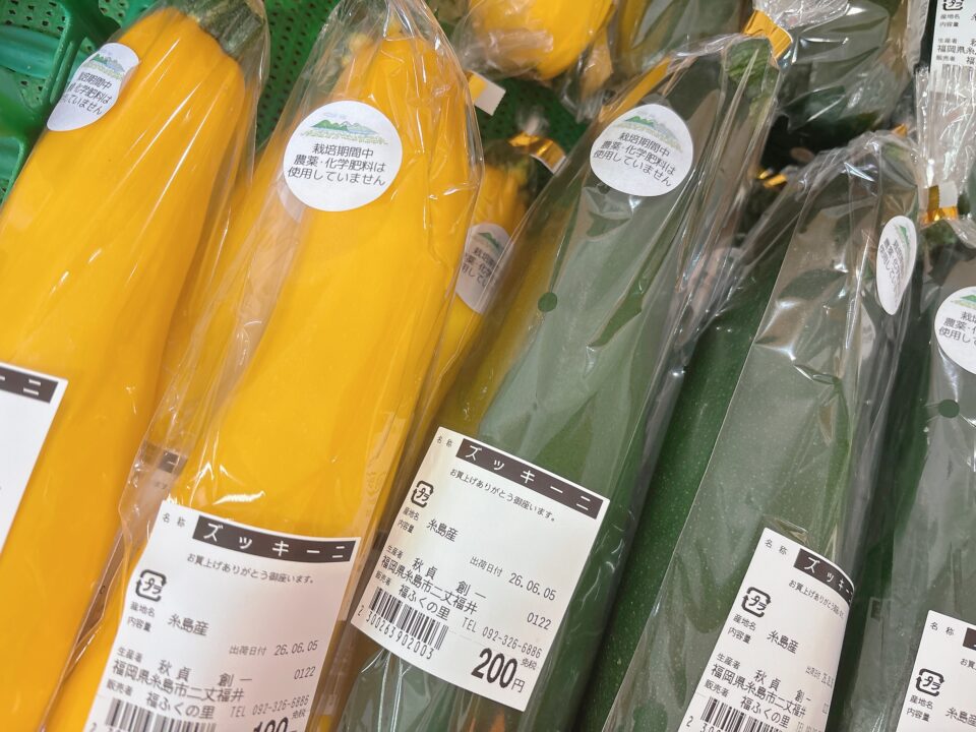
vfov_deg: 53.1
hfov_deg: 67.3
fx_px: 733
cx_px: 488
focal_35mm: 26
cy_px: 366
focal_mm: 5.96
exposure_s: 1/60
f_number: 1.6
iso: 80
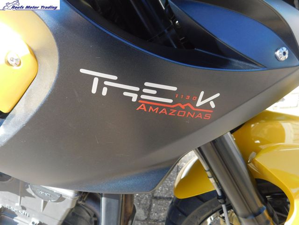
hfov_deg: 60.0
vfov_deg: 46.8
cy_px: 112
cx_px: 150
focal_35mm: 30
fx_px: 259
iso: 125
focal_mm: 5.3
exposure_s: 1/160
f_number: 3.2
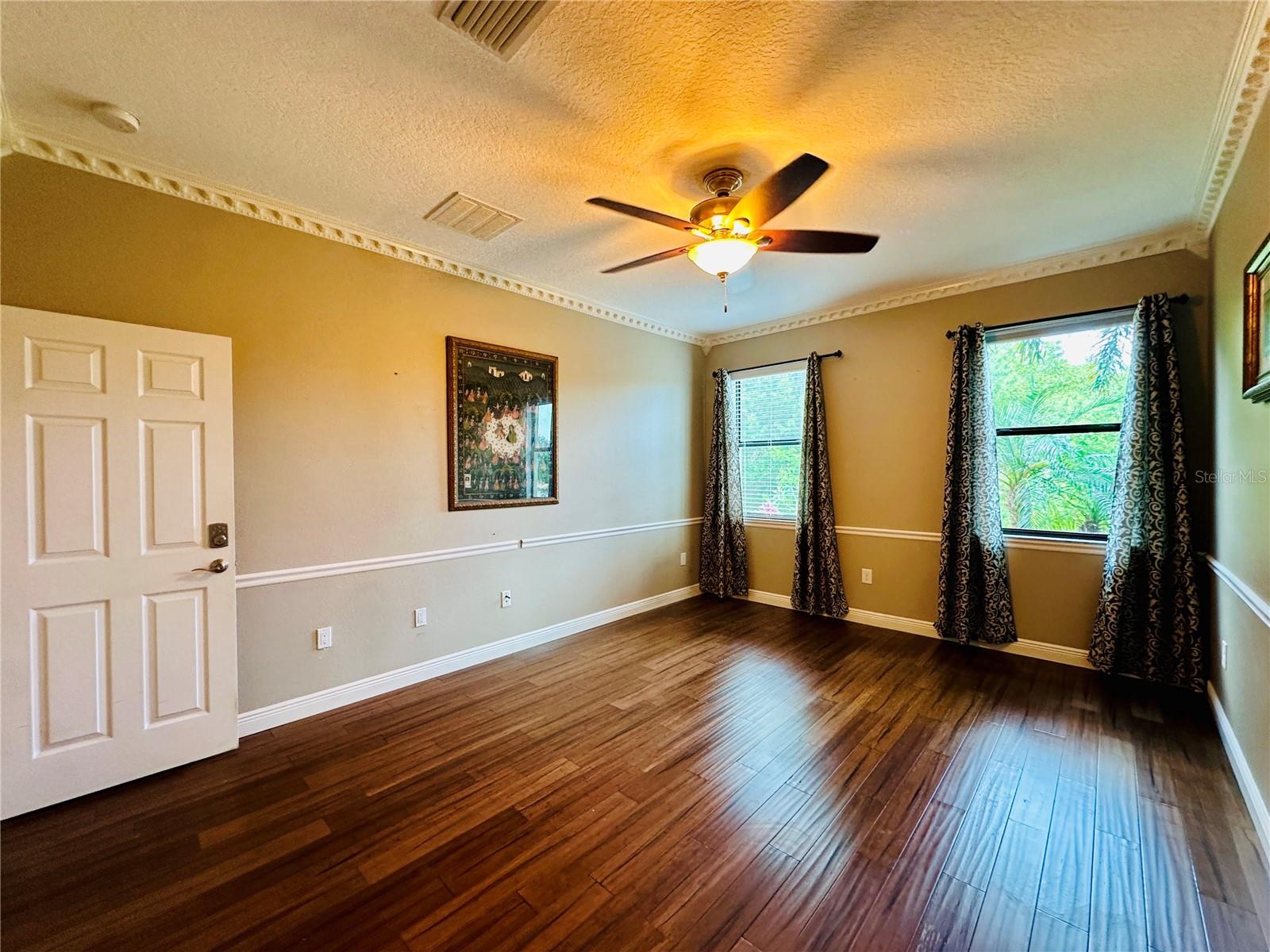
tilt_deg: -2.1
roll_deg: +0.0
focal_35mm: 14
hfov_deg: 102.1
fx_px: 514
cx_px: 635
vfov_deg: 85.7
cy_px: 476
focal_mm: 2.22
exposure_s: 1/60
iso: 160
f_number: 2.2
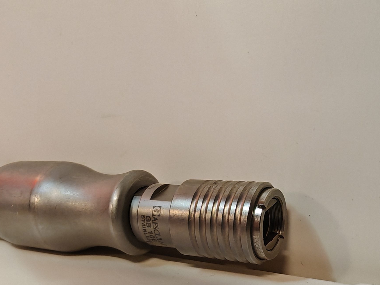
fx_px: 439
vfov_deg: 35.4
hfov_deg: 46.8
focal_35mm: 40
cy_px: 204
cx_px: 182
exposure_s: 1/33
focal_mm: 1.82
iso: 160
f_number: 2
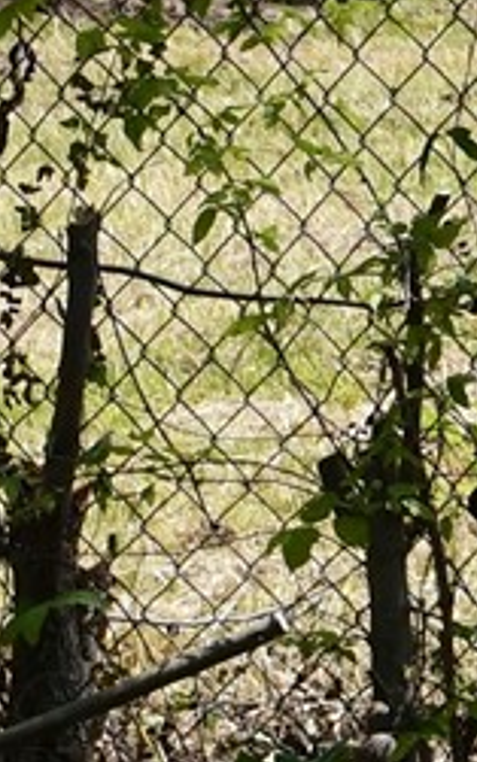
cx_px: 1592
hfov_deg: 3.4
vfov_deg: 5.5
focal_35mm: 371
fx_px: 7712
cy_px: -855
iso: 400
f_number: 6.3
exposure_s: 1/1600
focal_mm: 35
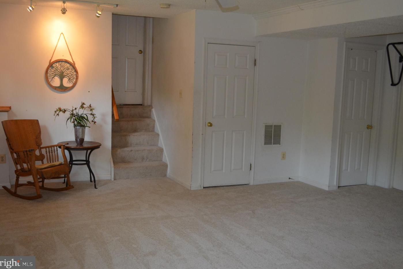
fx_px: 414
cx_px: 198
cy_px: 133
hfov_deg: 51.9
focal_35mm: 37
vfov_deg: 35.9
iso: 900
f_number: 4
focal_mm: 24
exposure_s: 1/60
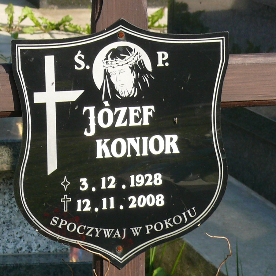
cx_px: 117
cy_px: 175
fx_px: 2165
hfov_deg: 7.3
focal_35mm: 240
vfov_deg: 7.3
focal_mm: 18.1
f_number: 5.6
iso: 100
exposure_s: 1/200
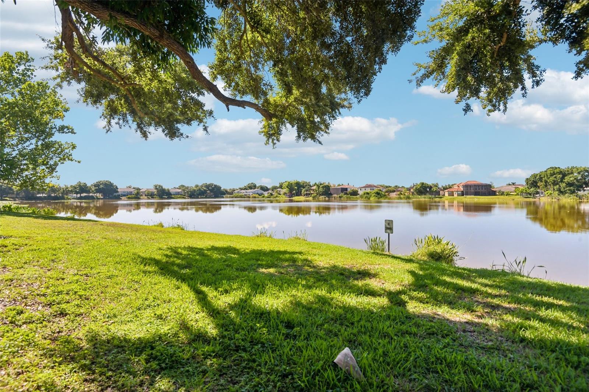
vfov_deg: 73.7
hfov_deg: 96.7
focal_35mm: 16
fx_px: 262
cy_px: 196
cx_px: 294
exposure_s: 1/1250
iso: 400
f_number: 8
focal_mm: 16
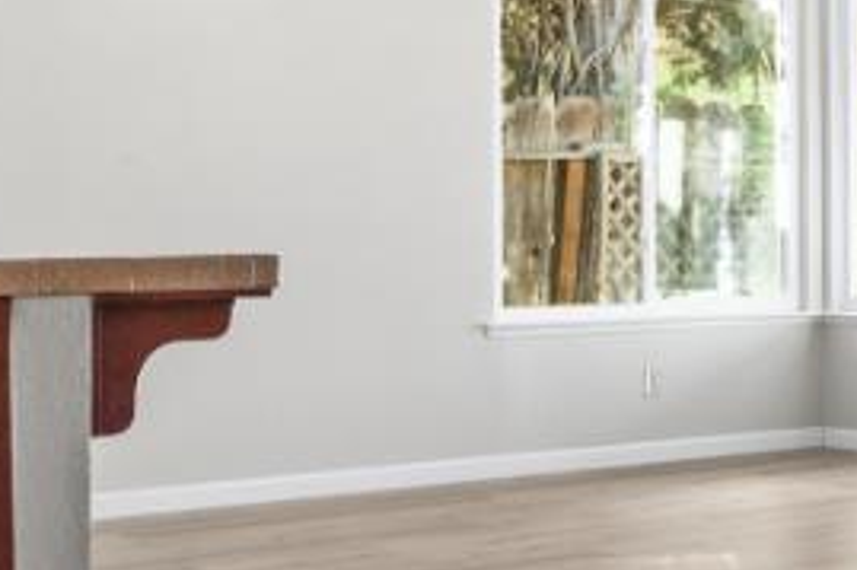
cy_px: 209
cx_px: 1067
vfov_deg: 17.4
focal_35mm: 78
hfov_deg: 23.4
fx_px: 1856
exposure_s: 1/125
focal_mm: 14
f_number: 4.5
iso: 500
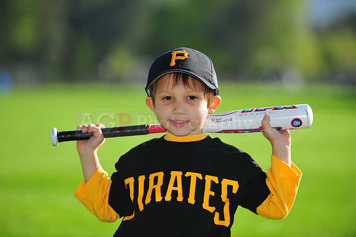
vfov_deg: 7.4
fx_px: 1828
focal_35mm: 185
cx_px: 178
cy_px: 118
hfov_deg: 11.1
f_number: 4
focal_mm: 185
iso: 200
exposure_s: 1/1000
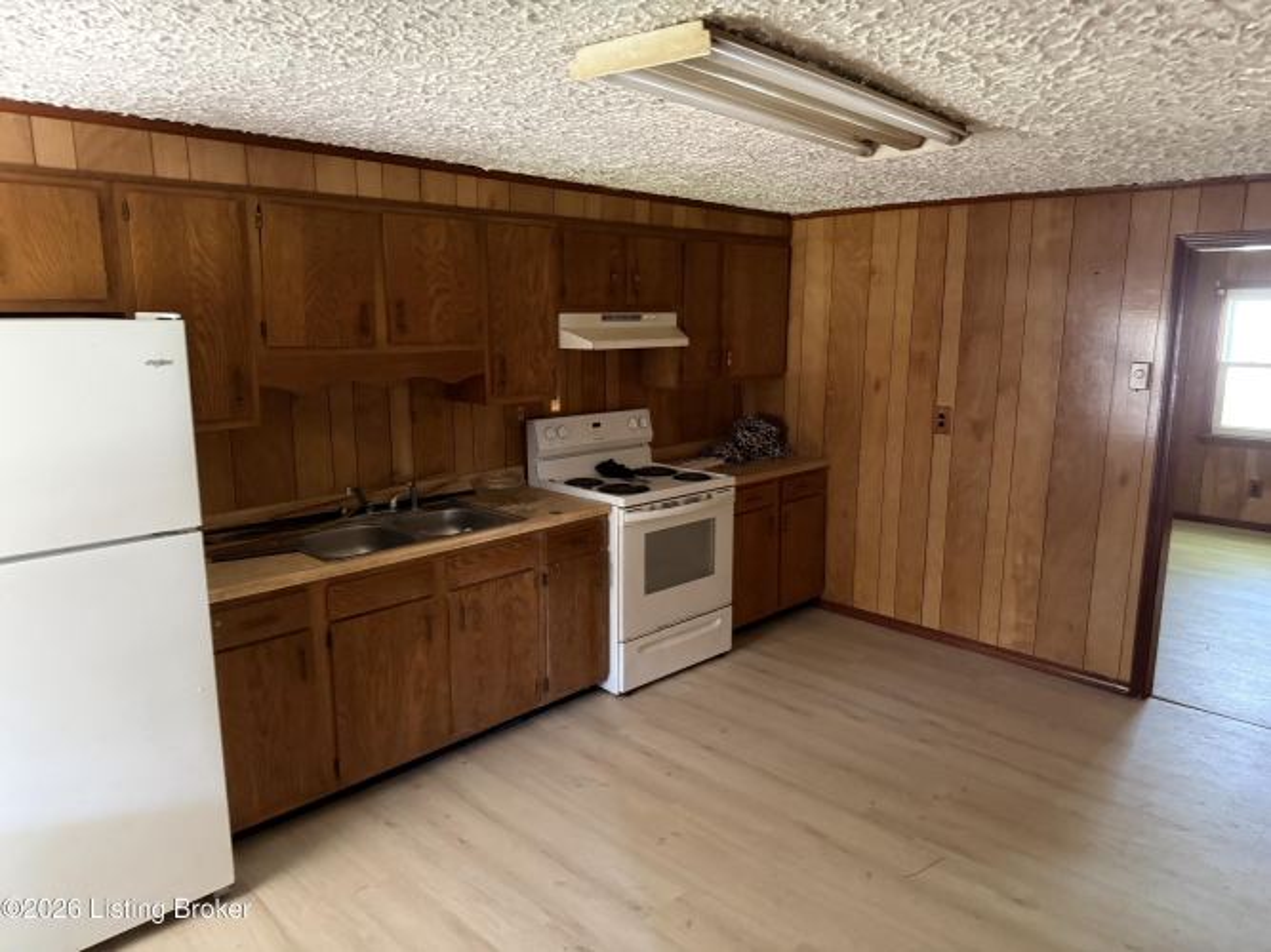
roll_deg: +0.2
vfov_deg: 56.8
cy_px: 476
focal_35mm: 24
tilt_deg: -10.4
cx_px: 636
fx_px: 881
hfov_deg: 71.6
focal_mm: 6.76
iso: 1250
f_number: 1.78
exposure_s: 1/30
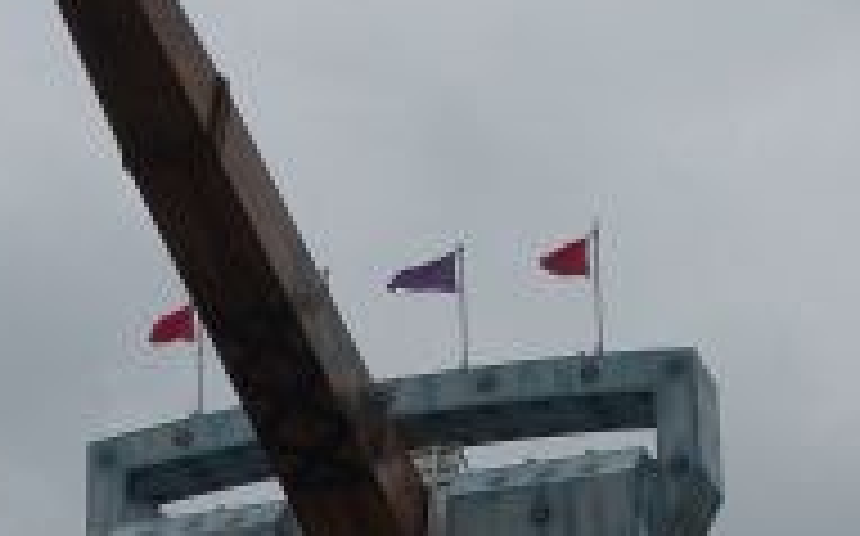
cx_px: 297
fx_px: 3419
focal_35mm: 146
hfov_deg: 14.3
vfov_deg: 8.8
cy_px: 662
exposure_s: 1/640
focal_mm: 6.8
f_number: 4.6
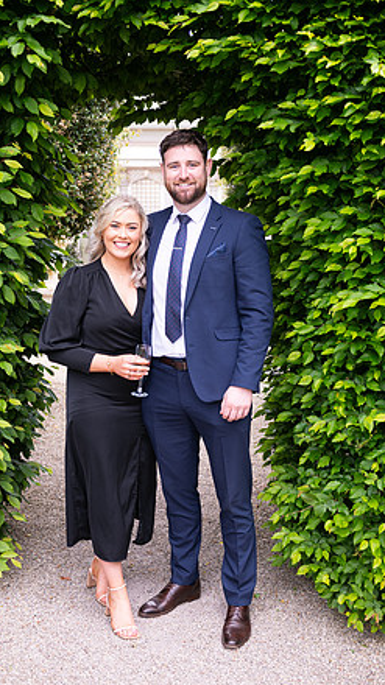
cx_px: 189
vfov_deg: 45.5
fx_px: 818
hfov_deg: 26.5
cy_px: 339
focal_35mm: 45
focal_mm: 42
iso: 200
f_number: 3.5
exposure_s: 1/200
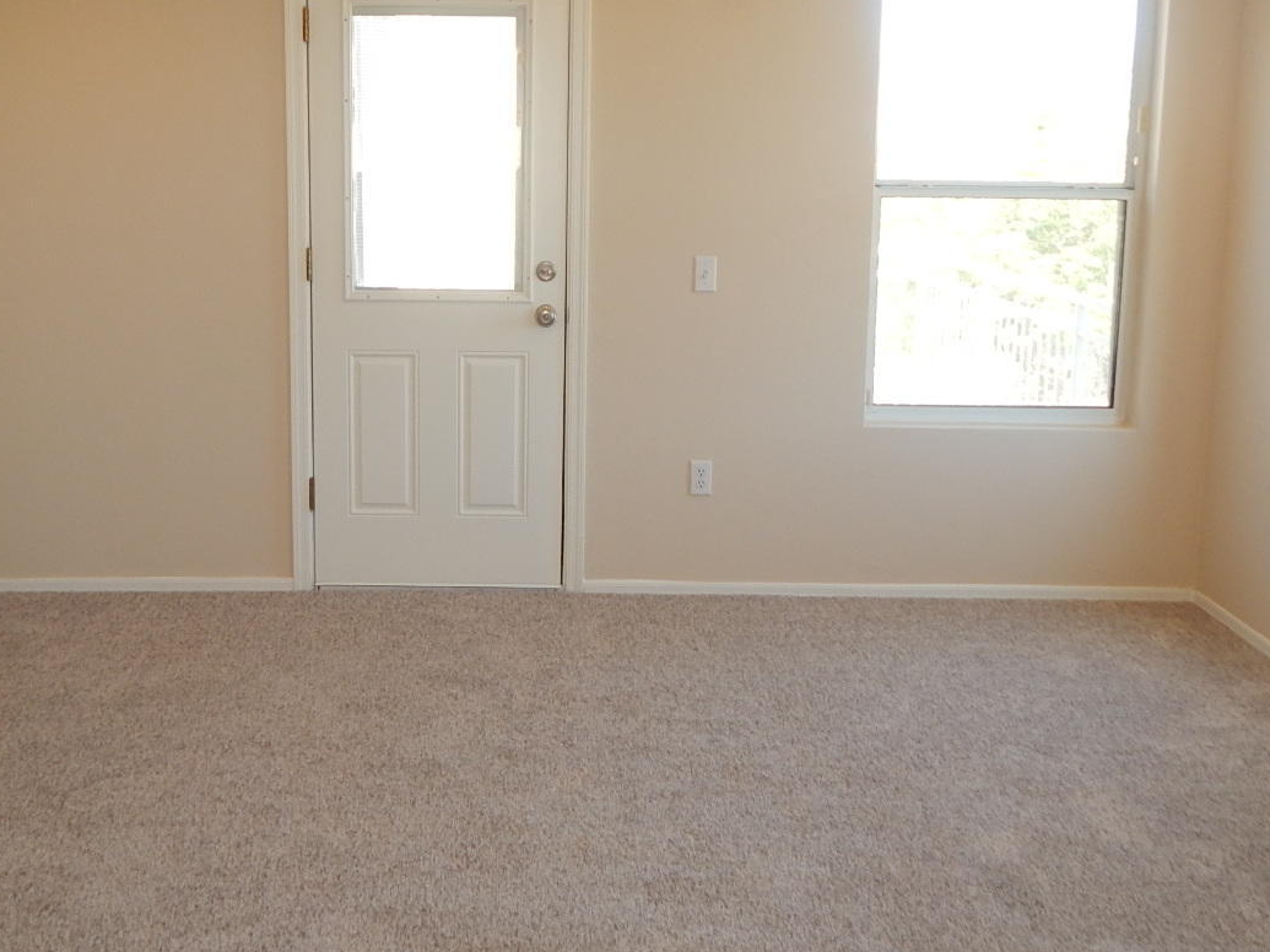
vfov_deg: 41.2
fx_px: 1247
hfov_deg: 53.7
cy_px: 307
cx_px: 537
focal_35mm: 34
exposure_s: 1/60
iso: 125
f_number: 3
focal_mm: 4
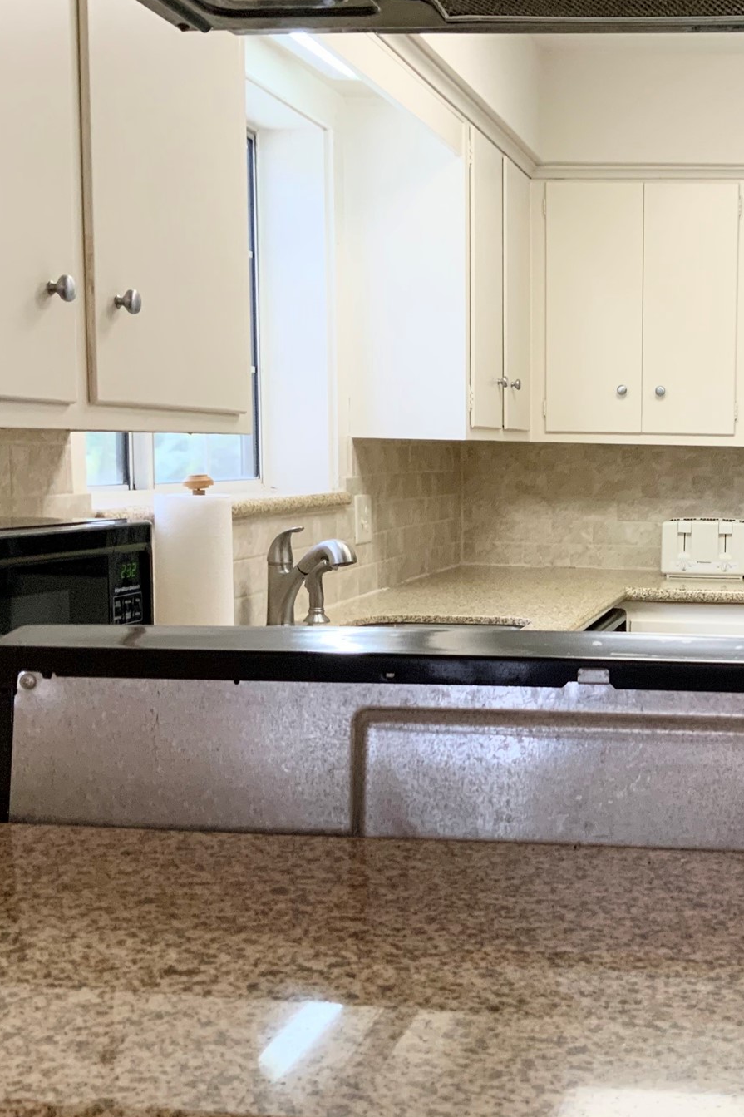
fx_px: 1426
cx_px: 712
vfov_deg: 42.7
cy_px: 591
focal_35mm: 46
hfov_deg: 27.8
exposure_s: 1/60
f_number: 1.8
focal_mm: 3
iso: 100
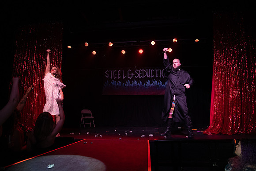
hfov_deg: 72.2
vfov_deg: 51.8
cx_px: 128
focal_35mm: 25
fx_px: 176
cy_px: 86
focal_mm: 24
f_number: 4
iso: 6400
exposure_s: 1/200
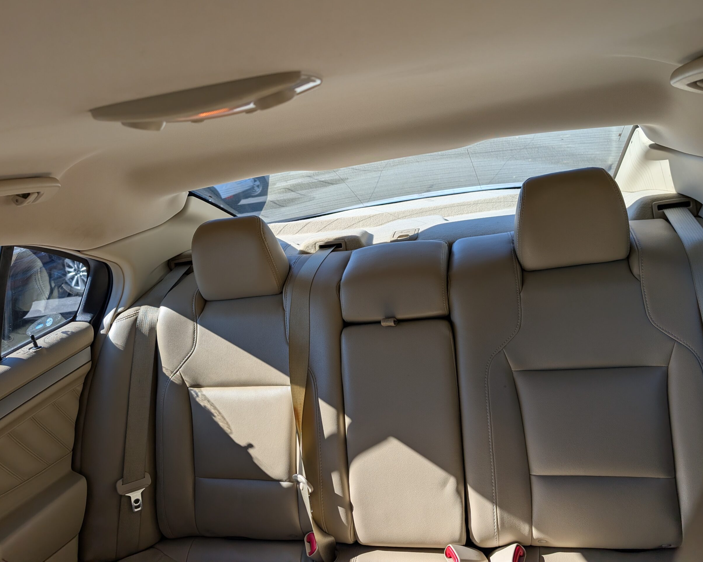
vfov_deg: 56.8
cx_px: 351
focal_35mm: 25
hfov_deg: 68.1
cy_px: 280
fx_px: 520
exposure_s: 1/538
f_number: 1.68
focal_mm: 6.9
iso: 20
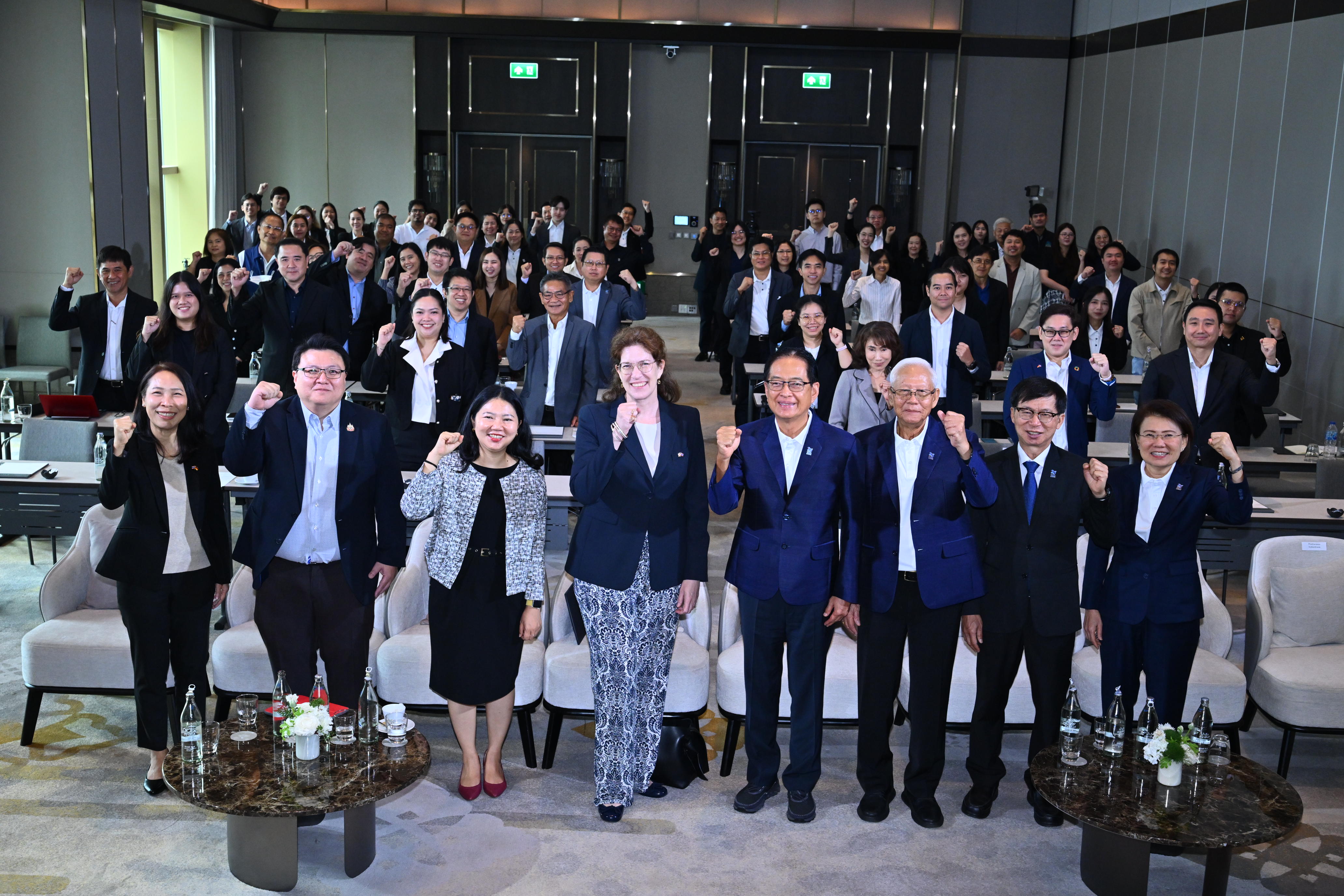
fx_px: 1456
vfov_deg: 34.2
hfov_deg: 49.6
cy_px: 448
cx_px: 672
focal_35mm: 39
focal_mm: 39
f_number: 6.3
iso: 2000
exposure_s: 1/160
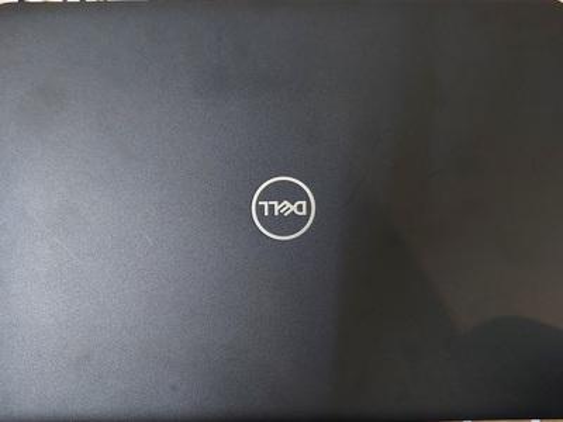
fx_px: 374
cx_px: 282
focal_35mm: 23
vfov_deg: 58.9
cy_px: 211
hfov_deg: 73.9
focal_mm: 5.06
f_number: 1.8
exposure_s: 1/25
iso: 500
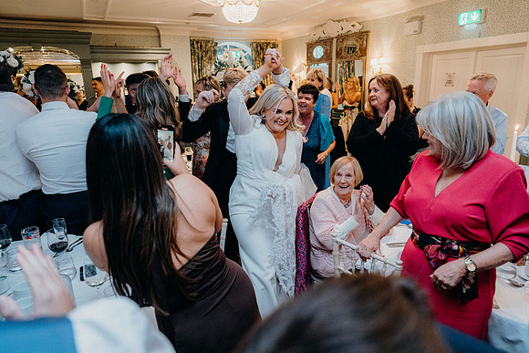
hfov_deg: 73.7
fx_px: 353
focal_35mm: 24
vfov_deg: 53.2
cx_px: 264
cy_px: 176
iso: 2500
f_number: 3.5
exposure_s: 1/160
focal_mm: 24
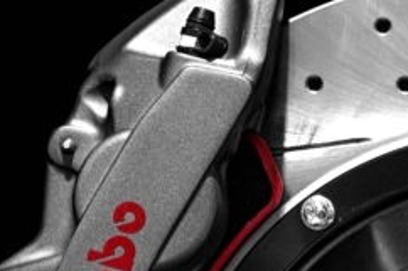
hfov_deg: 7.3
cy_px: 444
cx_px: 506
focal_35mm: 281
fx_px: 3182
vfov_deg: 4.8
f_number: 5.6
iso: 1250
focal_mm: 66
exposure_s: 1/50
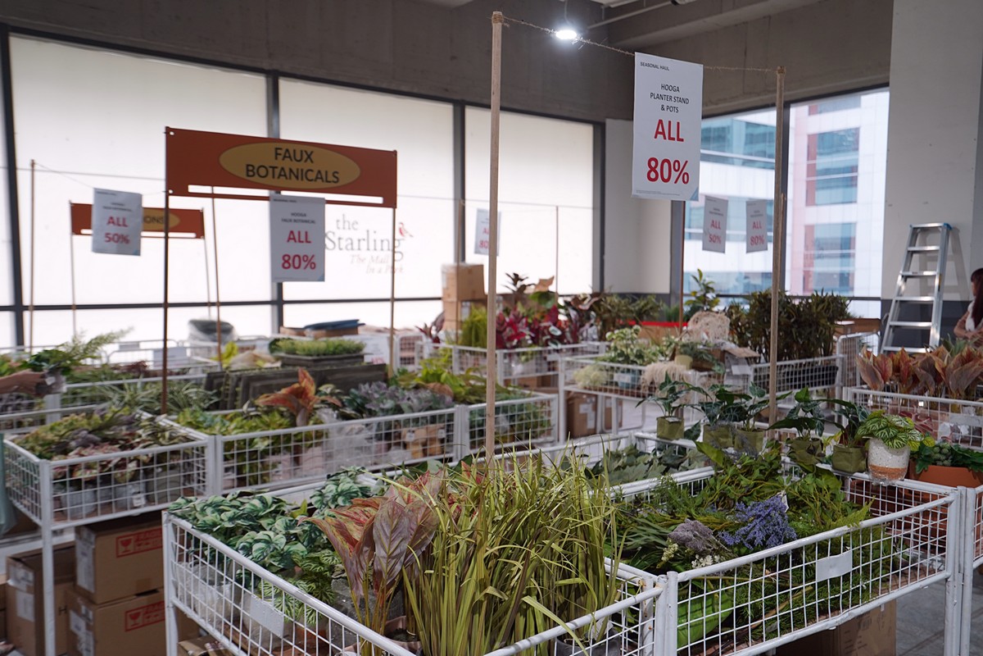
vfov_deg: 41.1
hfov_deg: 58.7
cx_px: 492
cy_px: 328
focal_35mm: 32
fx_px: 874
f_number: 4
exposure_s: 1/60
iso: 320
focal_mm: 32
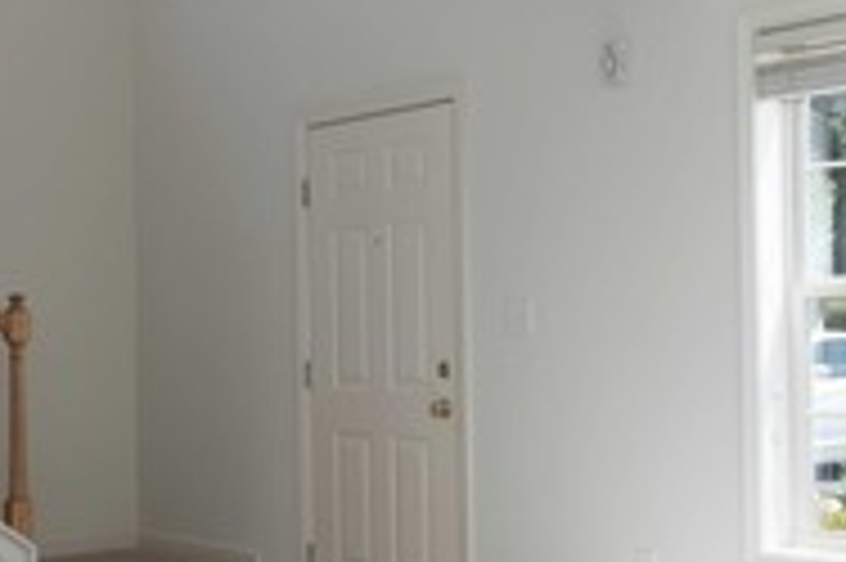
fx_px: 1409
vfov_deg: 22.6
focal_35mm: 60
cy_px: 306
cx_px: 549
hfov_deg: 33.2
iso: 400
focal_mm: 10
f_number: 7.1
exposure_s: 1/250
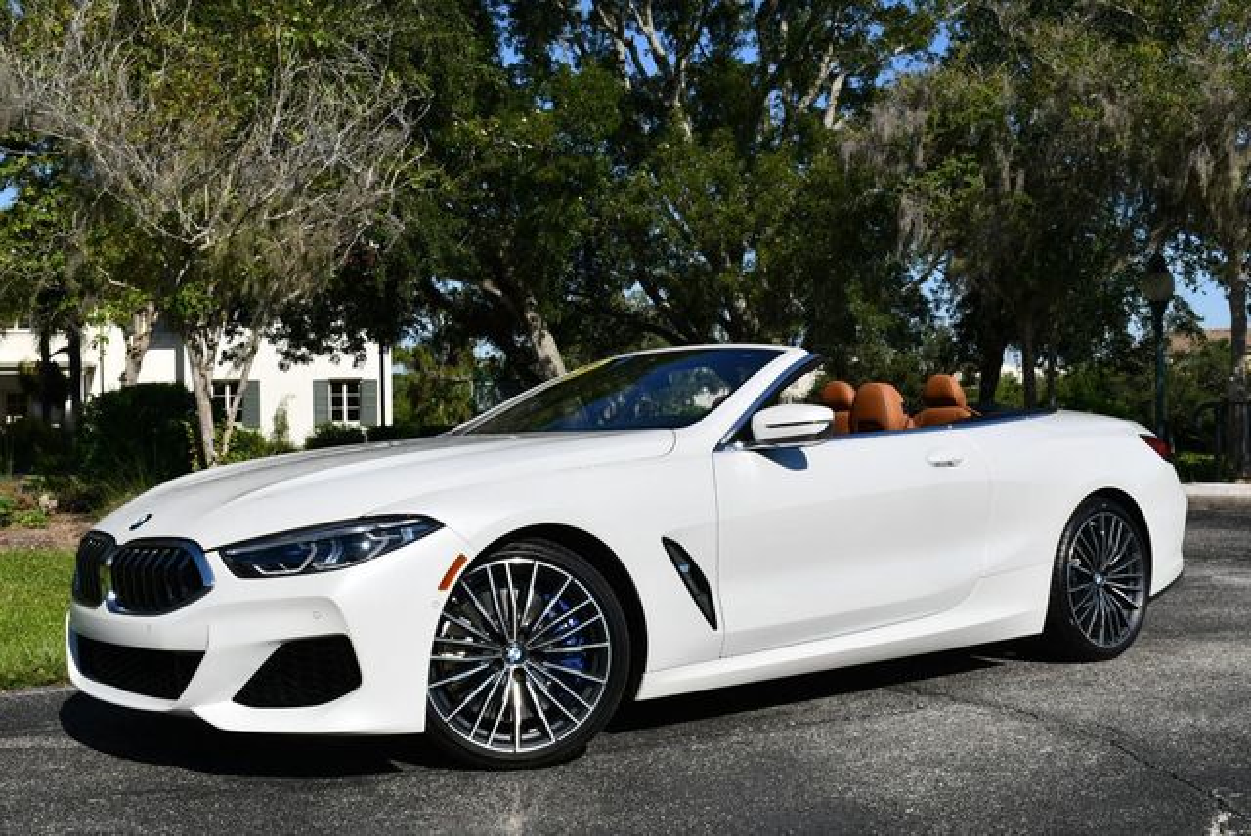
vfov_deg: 30.6
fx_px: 1530
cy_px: 418
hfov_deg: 44.5
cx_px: 626
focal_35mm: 44
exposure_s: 1/400
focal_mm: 22
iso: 100
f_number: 9
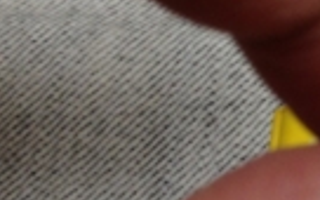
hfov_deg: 11.1
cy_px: 252
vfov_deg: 7.4
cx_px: 586
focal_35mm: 175
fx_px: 1526
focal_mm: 4.28
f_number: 2.4
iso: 50
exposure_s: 1/24
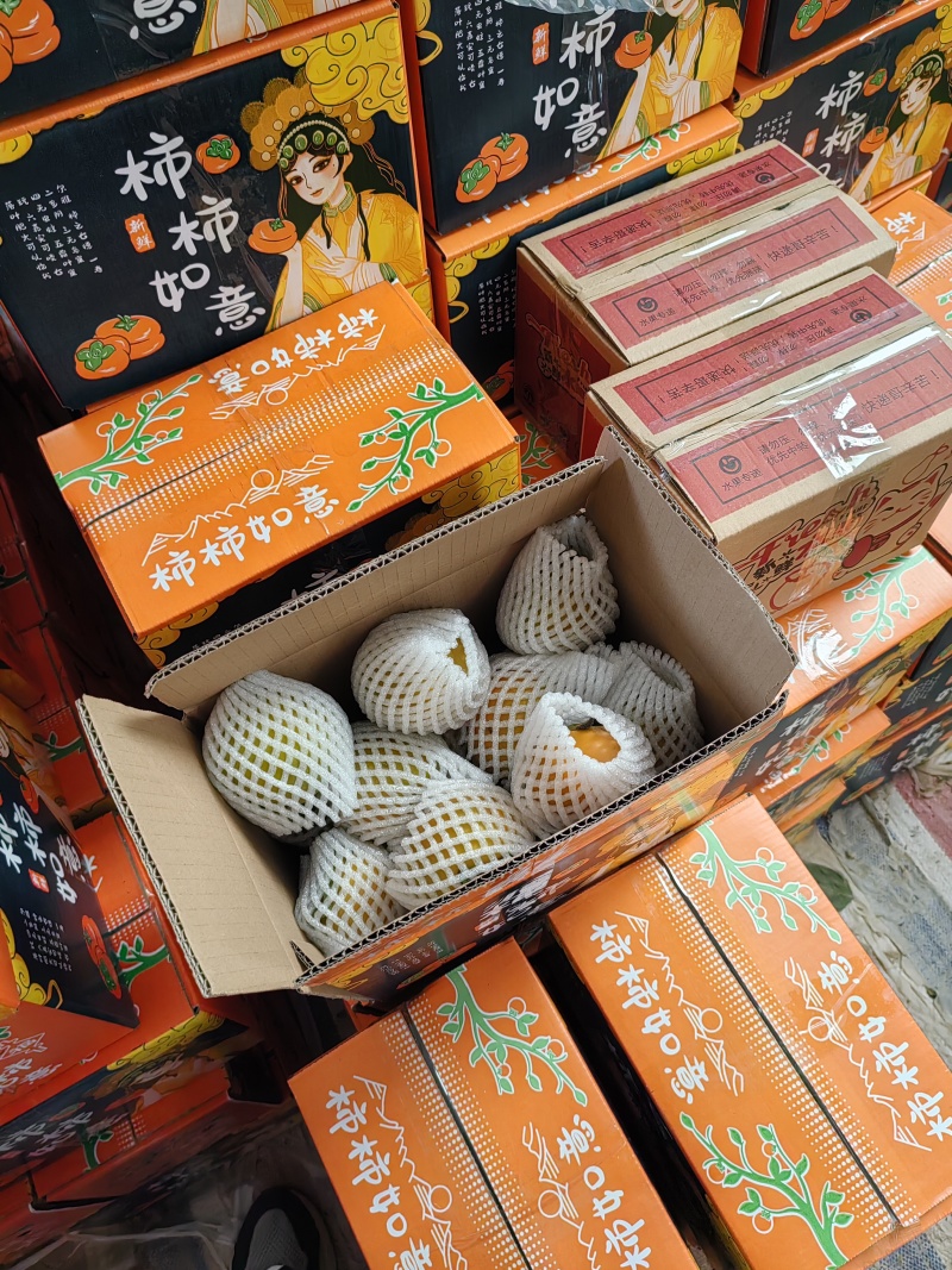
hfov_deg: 51.3
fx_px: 990
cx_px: 476
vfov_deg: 65.3
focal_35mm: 27
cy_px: 635
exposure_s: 1/100
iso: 125
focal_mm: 5.52
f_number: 1.9
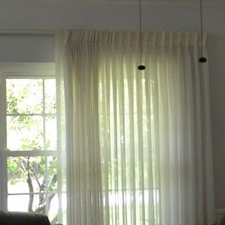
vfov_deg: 13.6
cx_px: 111
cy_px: 83
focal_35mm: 128
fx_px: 941
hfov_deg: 13.6
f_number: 4
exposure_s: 1/60
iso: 400
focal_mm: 18
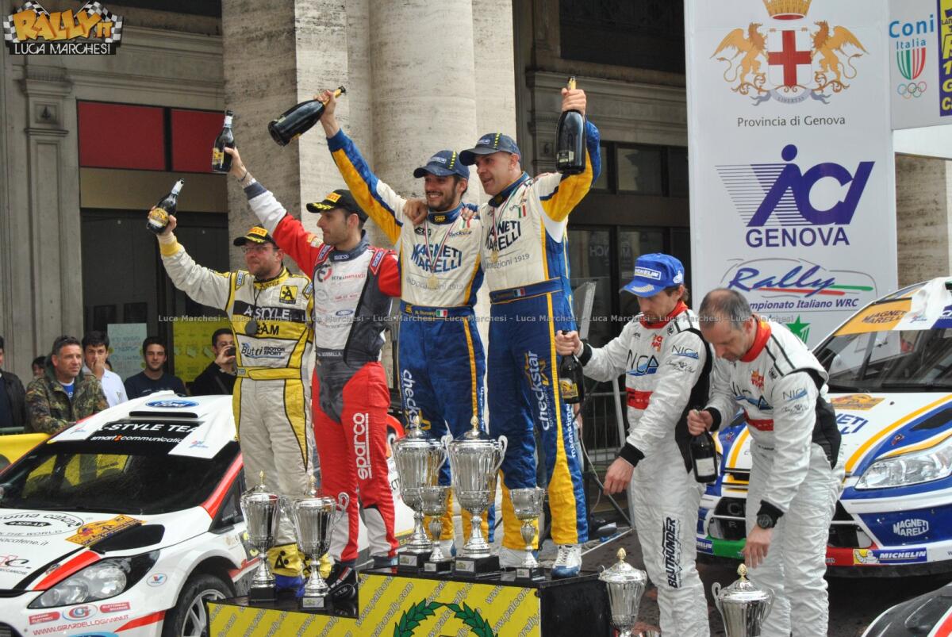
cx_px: 476
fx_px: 1906
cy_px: 318
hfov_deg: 28.0
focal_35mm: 72
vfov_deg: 19.0
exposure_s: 1/100
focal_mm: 48
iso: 400
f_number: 10
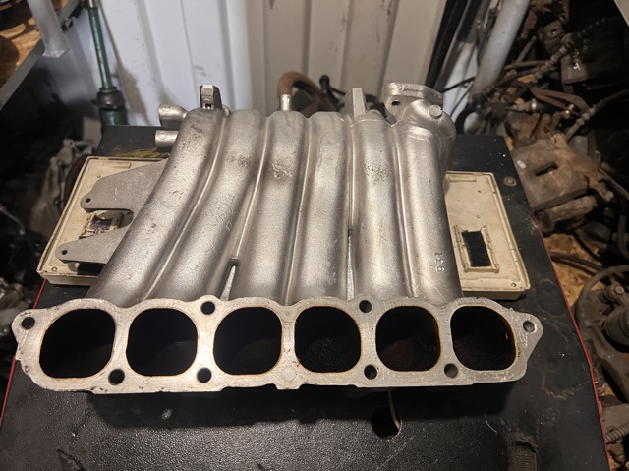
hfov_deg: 67.3
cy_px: 236
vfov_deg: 53.0
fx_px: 472
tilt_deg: -50.7
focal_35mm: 26
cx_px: 314
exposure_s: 1/50
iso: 320
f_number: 1.5
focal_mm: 5.7
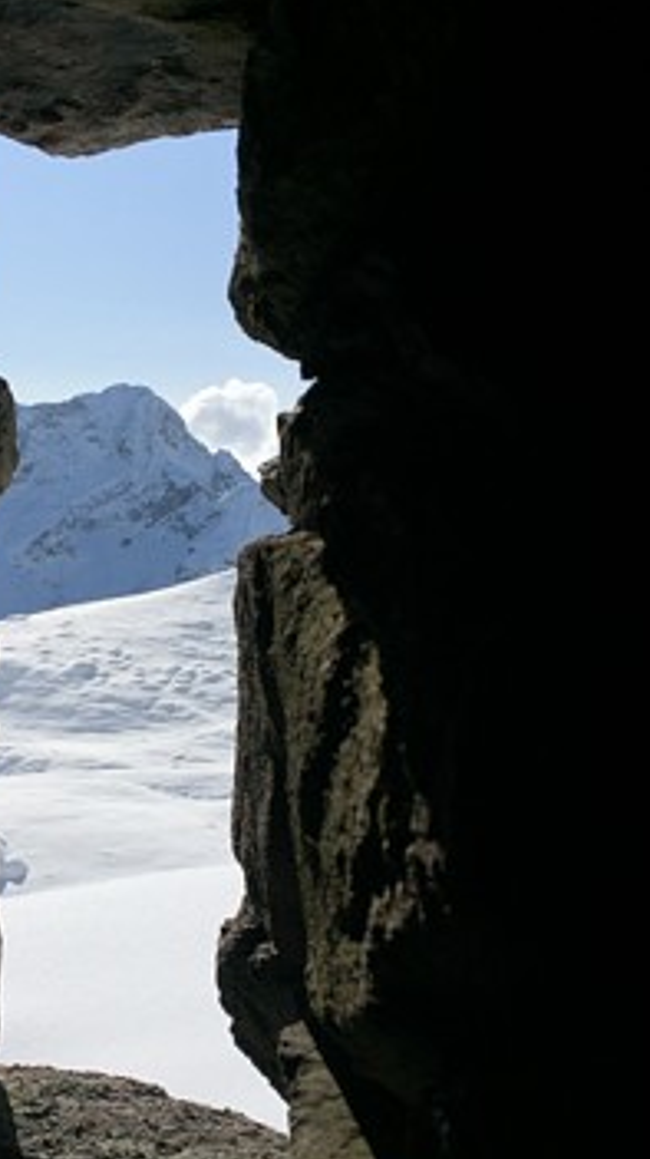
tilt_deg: -5.0
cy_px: 700
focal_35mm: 45
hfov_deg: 25.9
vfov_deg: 45.2
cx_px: 101
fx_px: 1381
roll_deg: +0.0
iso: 32
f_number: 2.2
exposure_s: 1/7937
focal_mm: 4.15
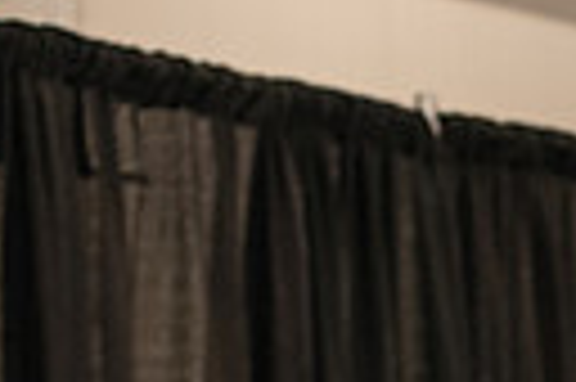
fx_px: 5066
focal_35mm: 317
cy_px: 793
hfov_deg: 6.3
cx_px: 1274
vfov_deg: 4.3
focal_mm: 70
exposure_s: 1/200
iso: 2500
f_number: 5
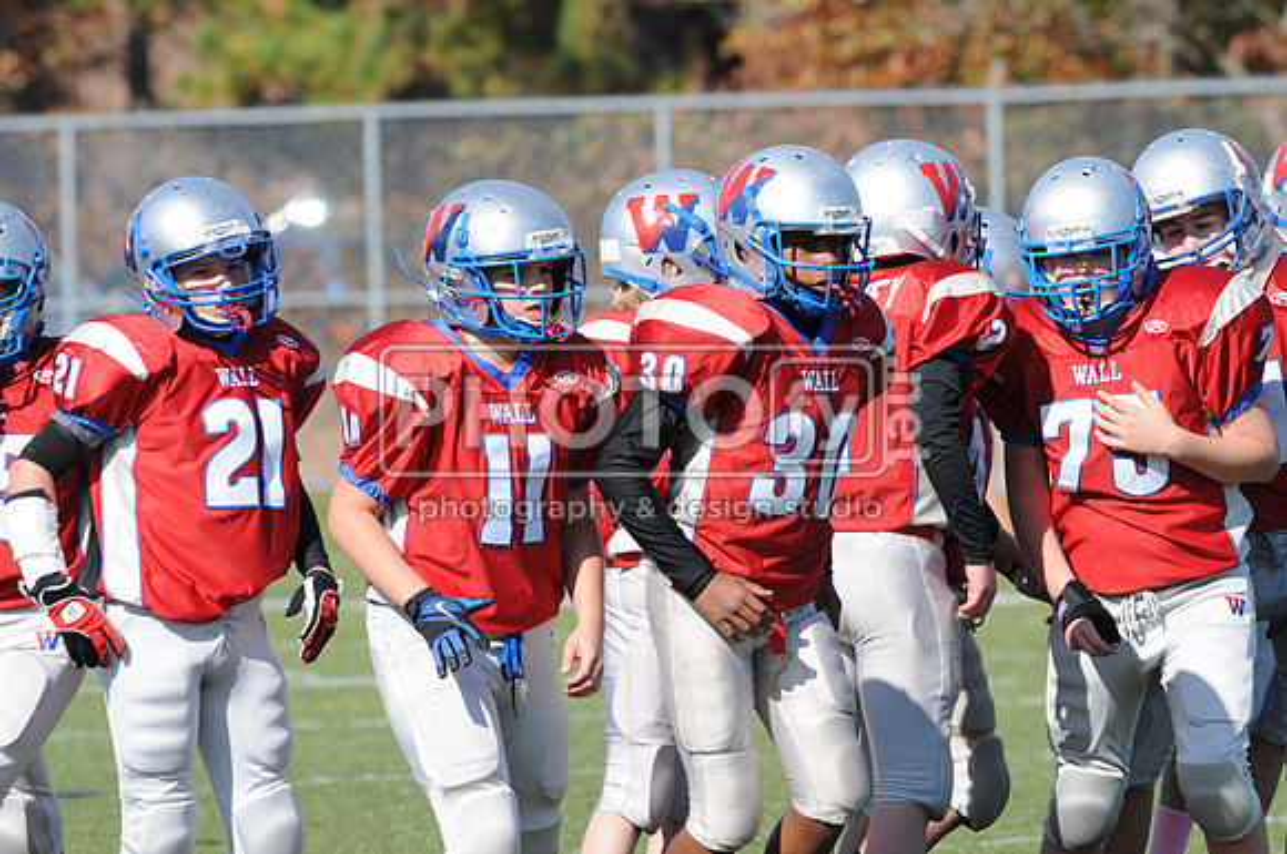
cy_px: 427
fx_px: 16065
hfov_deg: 4.6
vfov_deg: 3.0
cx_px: 644
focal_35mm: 450
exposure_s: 1/500
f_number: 8
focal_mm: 300
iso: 200
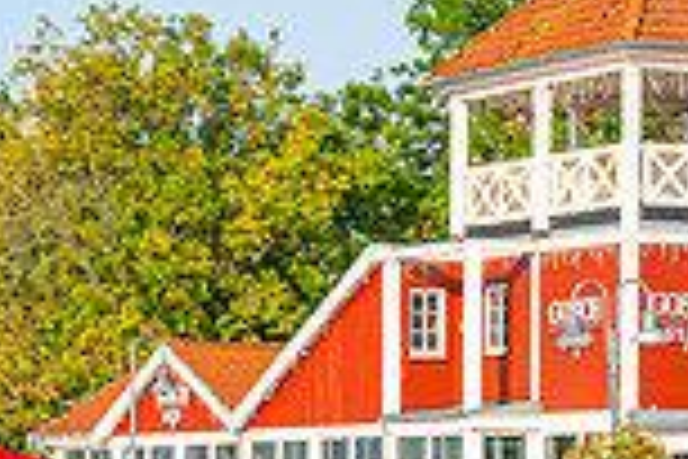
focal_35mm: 186
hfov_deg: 10.5
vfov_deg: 7.3
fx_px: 3554
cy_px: 596
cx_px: -508
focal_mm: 33
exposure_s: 1/500
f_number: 8
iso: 250
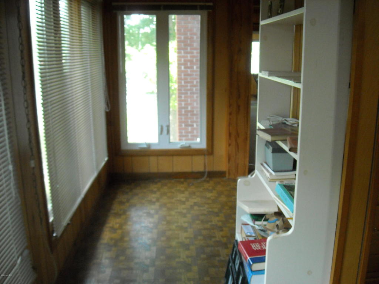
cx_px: 190
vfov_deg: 40.7
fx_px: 383
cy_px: 142
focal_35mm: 35
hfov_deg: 52.6
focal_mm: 5.7
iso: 322
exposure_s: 1/60
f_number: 2.8
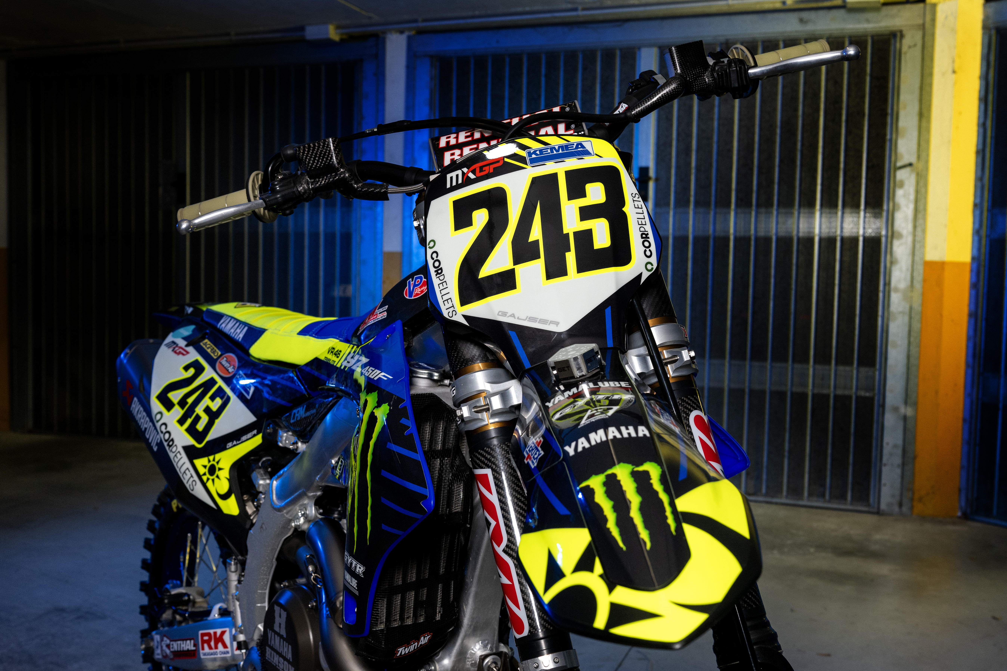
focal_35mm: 36
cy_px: 336
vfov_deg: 36.9
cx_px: 504
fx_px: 1007
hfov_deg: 53.1
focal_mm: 24
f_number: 5
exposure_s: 1/500
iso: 400
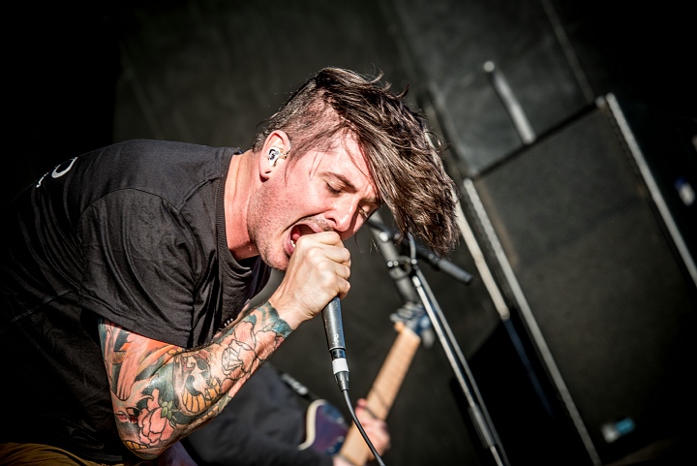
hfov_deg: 13.2
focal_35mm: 155
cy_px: 233
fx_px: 3003
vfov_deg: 8.9
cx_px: 348
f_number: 5.6
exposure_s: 1/125
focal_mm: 155
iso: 100
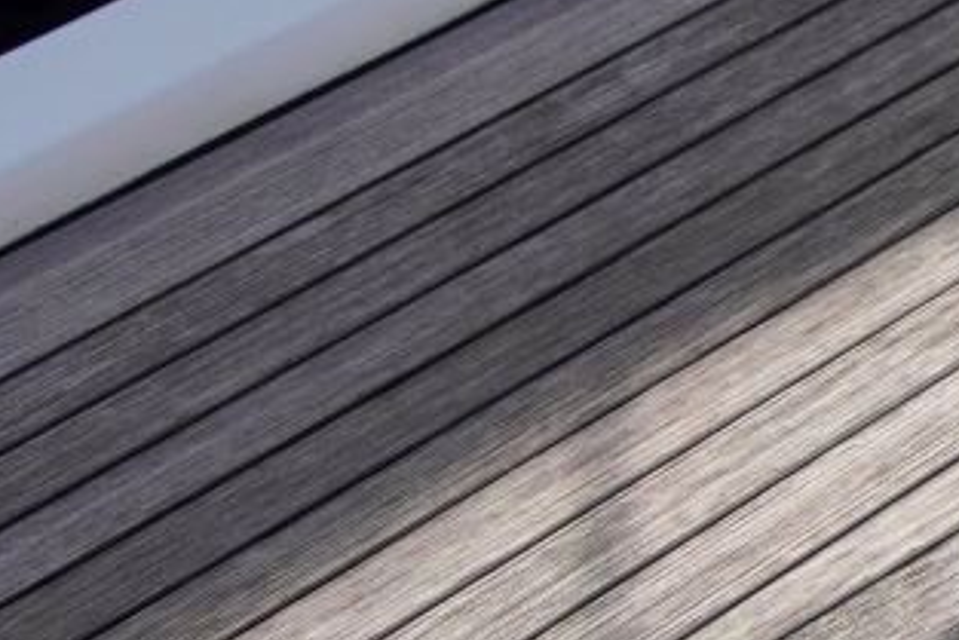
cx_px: 2911
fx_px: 3918
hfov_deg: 10.1
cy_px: -616
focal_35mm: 147
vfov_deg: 8.8
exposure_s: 1/1600
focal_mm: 16
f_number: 8
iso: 640
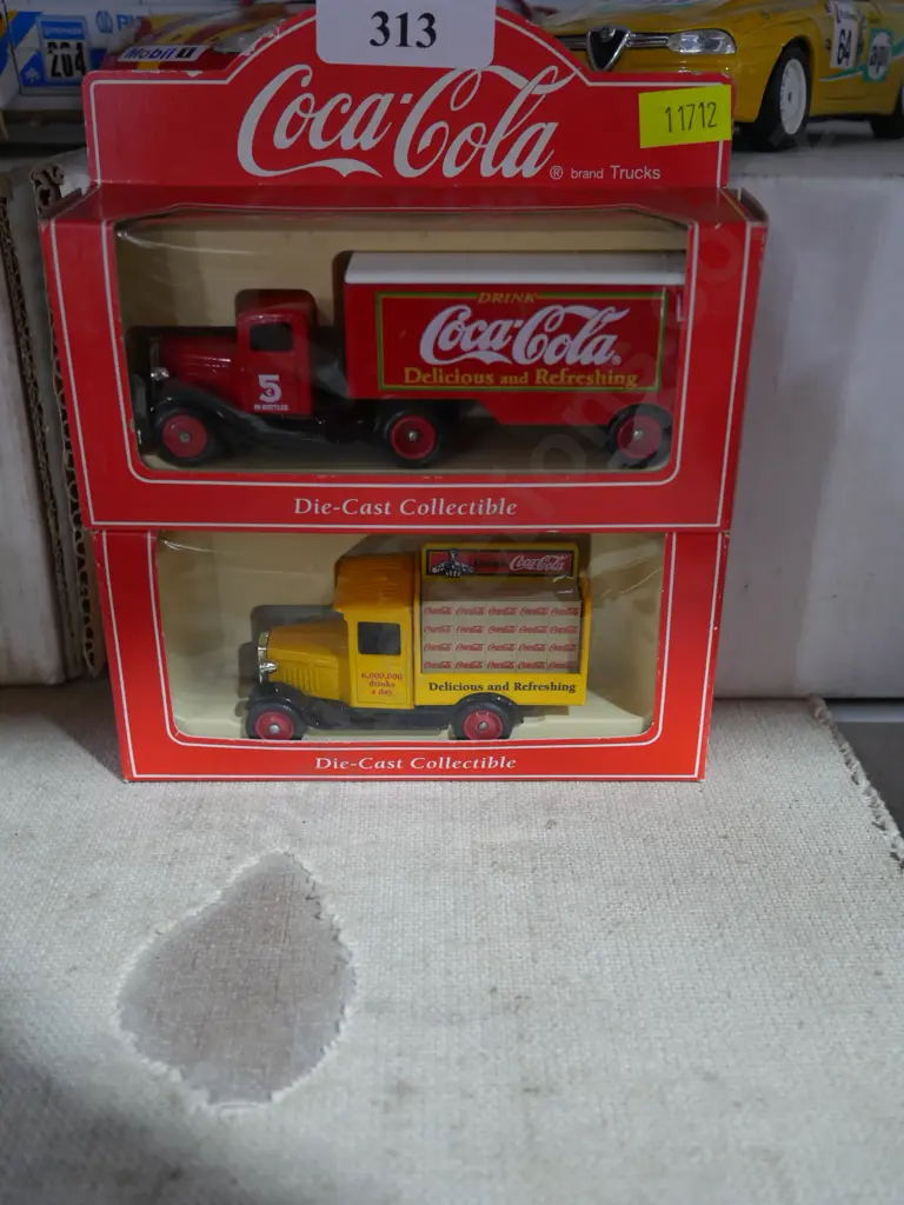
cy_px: 602
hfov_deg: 41.8
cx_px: 452
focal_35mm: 34
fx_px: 1184
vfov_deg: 54.0
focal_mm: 17
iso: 1000
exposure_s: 1/60
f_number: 4
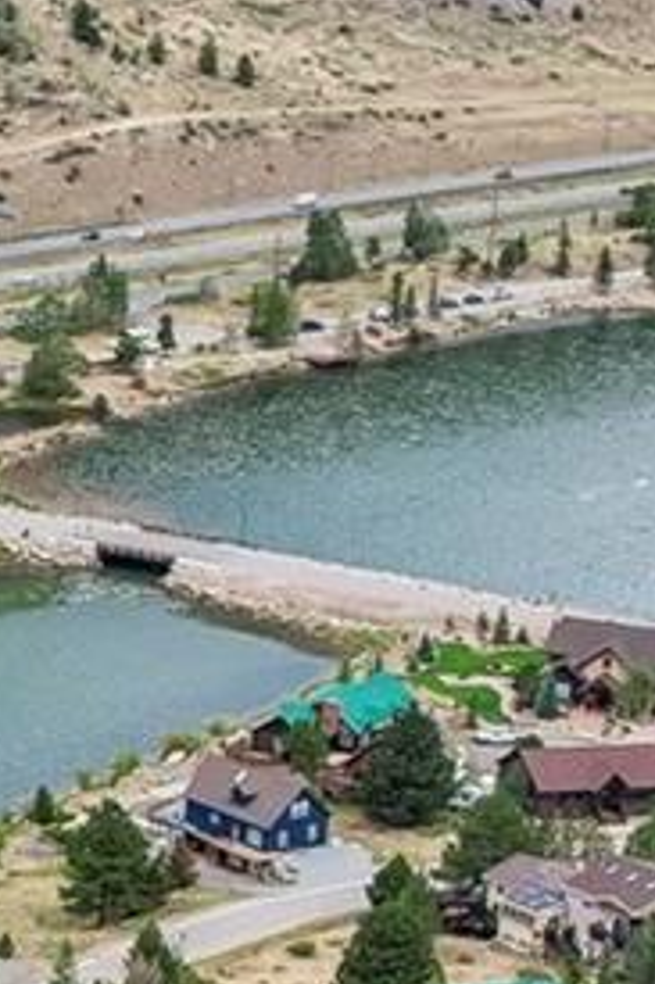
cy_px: 580
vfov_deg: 16.0
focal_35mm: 128
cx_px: -773
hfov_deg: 9.7
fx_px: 3497
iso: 120
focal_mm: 8.4
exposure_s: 1/730
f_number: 2.8
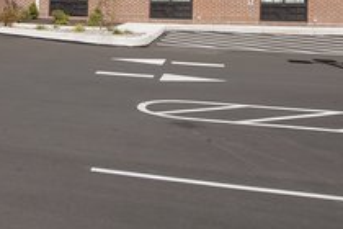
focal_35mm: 61
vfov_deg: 18.1
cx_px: -121
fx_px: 581
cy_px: -173
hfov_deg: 26.8
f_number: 8
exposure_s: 1/3200
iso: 200
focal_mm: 16
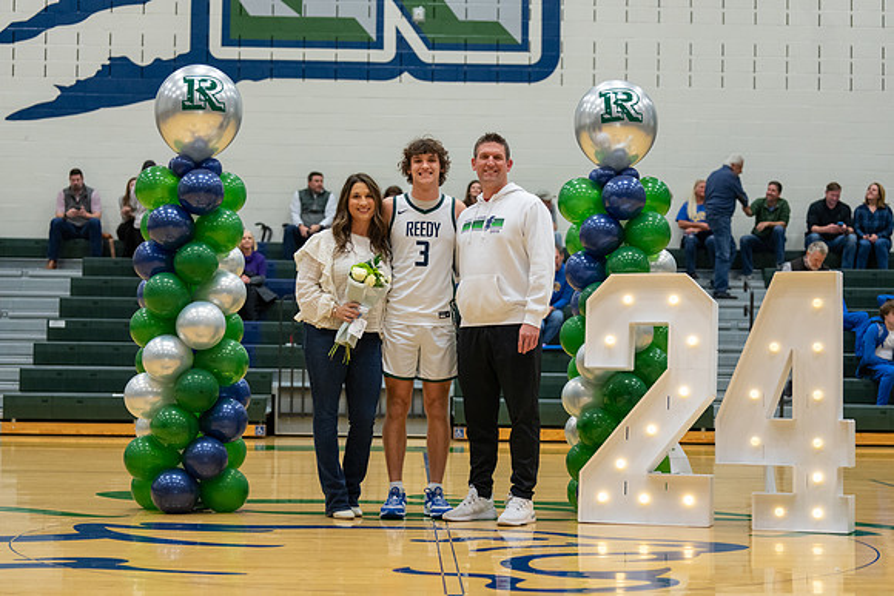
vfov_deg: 19.5
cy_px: 298
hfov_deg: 28.8
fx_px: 1739
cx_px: 447
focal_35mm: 70
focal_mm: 70
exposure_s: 1/320
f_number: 2.8
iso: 2500
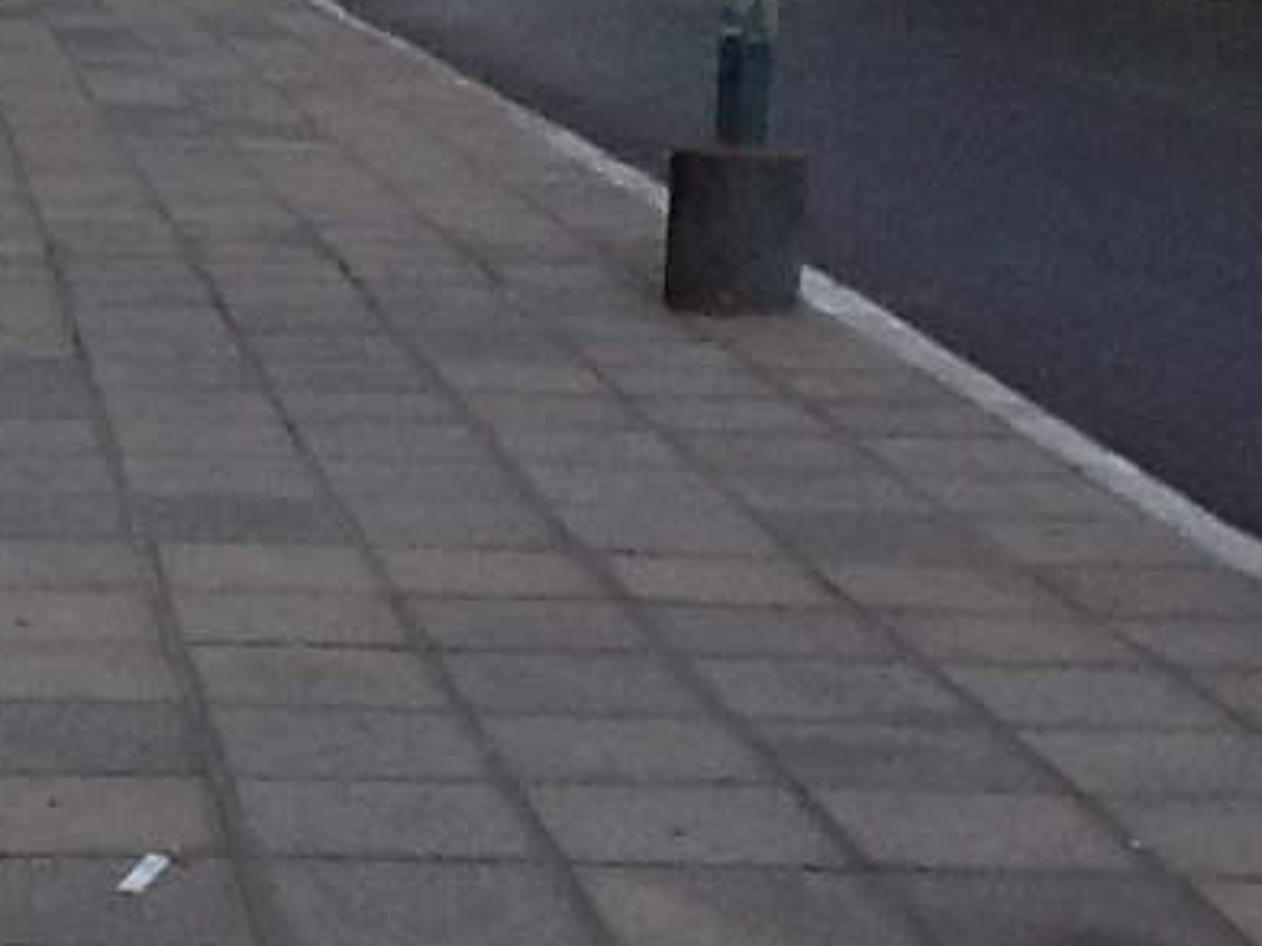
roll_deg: +1.0
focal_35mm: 108
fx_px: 3936
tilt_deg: -6.8
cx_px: -178
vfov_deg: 13.6
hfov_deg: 17.5
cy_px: 58
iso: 64
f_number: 2.4
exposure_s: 1/120
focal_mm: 2.03
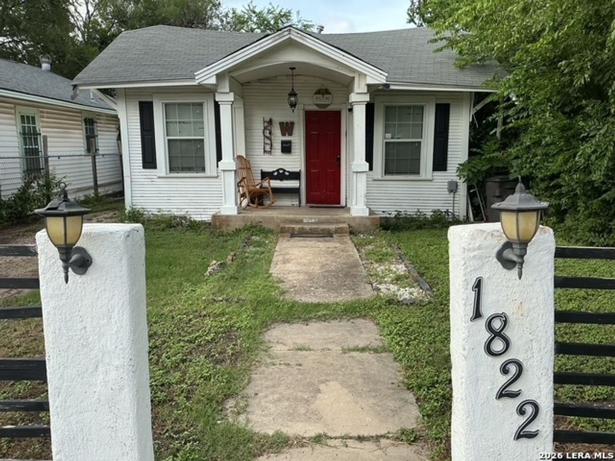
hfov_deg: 61.7
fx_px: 515
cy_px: 230
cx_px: 308
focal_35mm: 29
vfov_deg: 48.2
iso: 25
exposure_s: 1/586
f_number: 1.8
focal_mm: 3
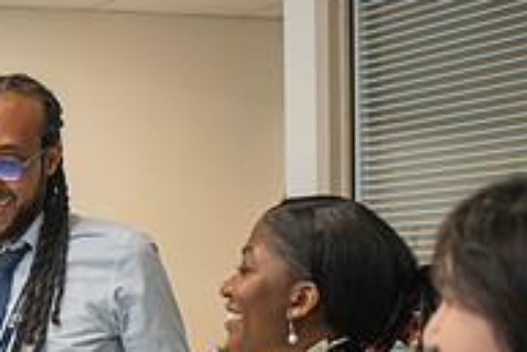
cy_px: 422
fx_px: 1567
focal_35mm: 107
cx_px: -164
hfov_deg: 17.8
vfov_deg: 12.5
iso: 640
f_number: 2.8
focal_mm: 35
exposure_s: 1/160
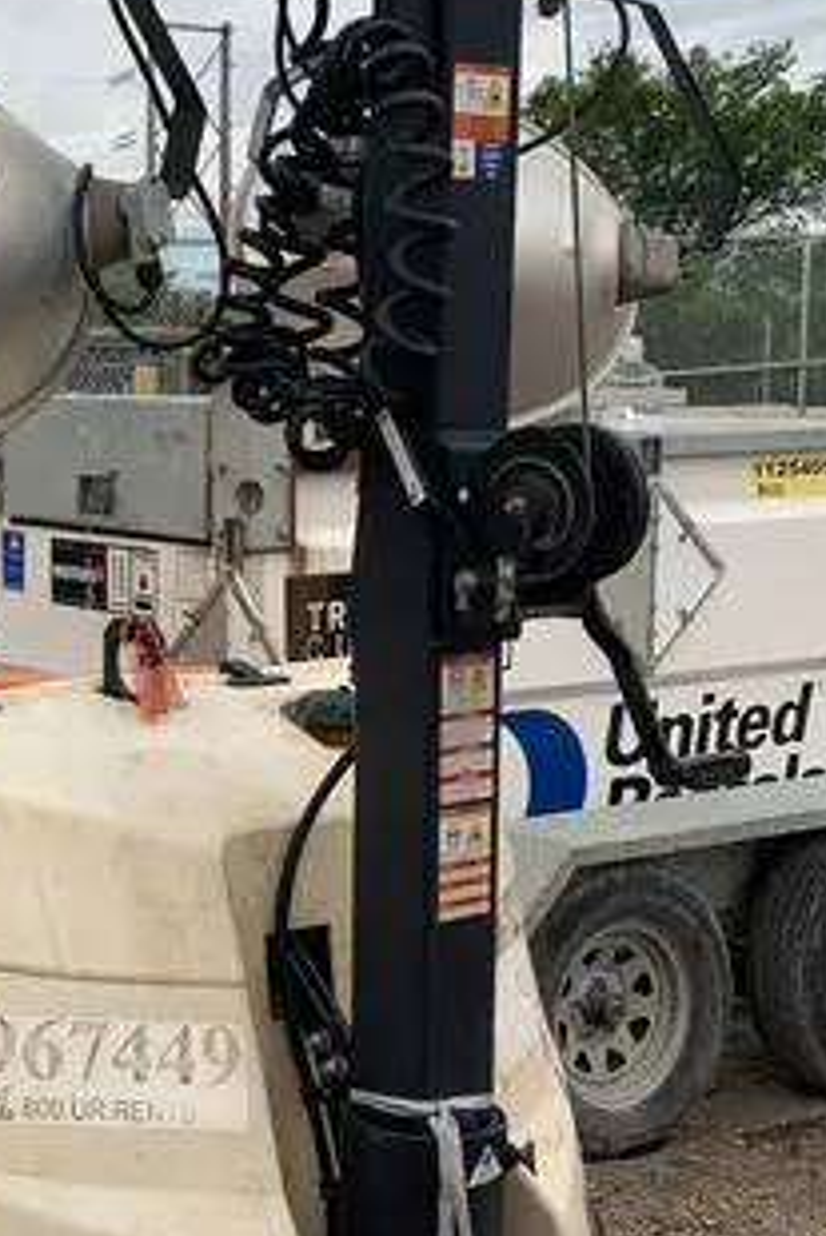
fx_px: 2200
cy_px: 572
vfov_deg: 31.4
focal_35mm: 64
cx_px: -44
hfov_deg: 20.4
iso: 25
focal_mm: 4.25
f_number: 1.8
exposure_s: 1/385
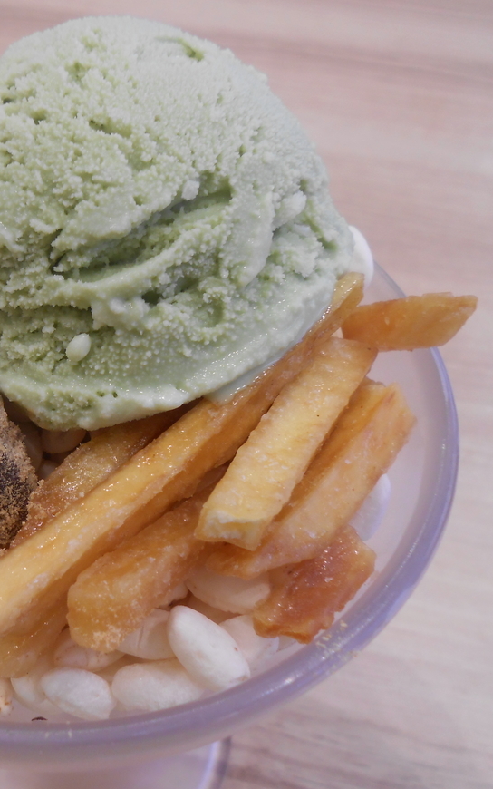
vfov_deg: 51.5
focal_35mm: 38
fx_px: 817
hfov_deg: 32.8
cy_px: 404
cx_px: 111
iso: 100
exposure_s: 1/30
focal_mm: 4.6
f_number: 3.5
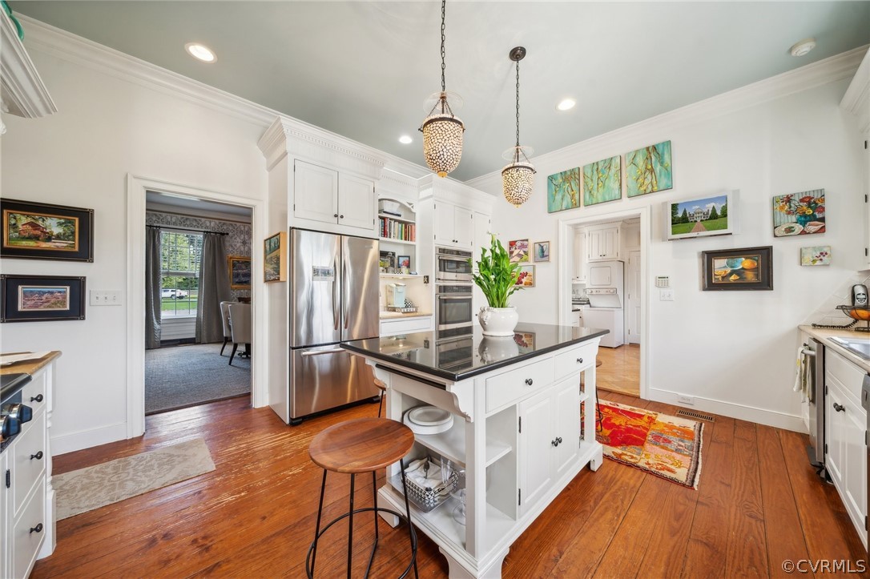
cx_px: 435
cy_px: 290
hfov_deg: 112.6
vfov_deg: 89.9
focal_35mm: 12
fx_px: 290
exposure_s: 1/8
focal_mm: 12
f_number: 7.1
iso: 160
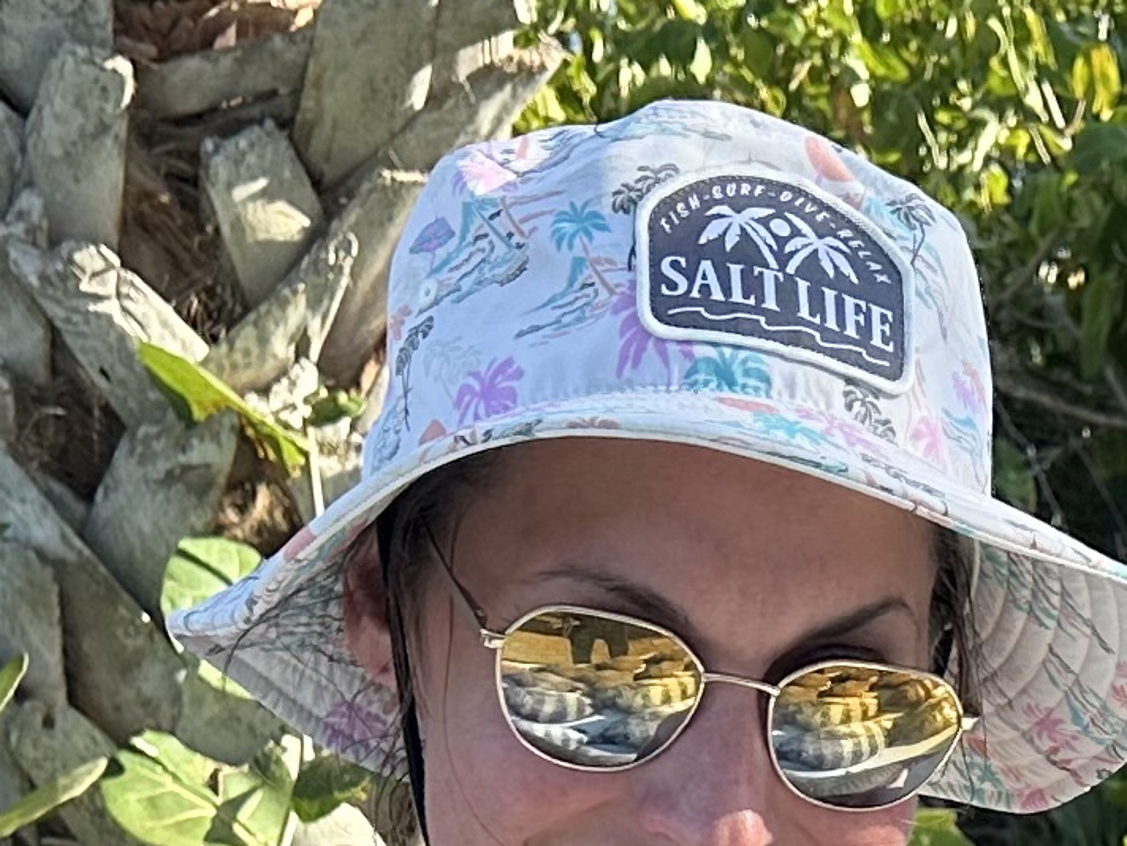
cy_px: 1795
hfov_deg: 14.2
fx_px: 4428
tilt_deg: -30.4
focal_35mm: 136
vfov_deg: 10.0
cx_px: 1193
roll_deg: +1.2
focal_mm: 6.86
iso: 80
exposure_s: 1/1183
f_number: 1.78
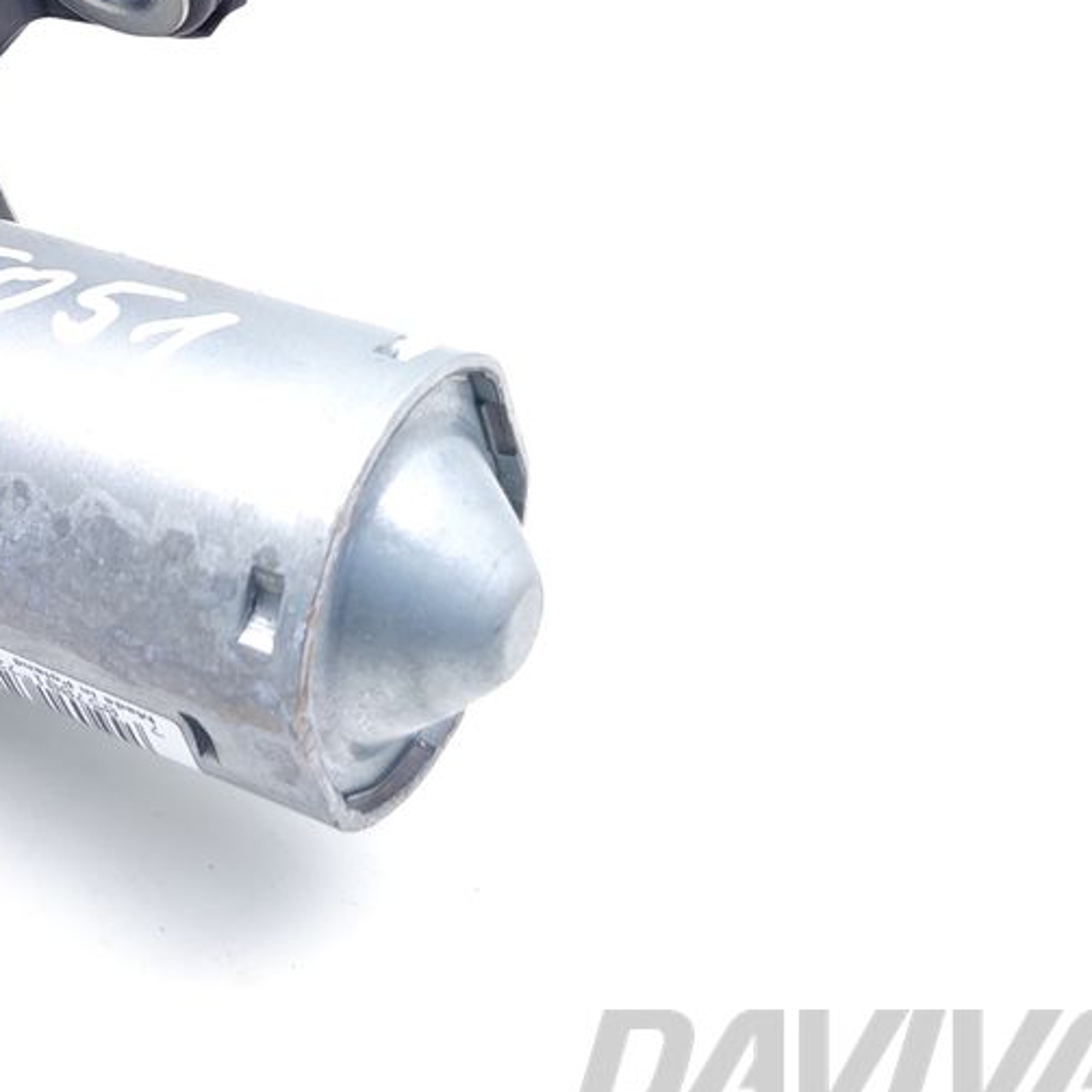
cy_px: 141
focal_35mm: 63
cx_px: -198
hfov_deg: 24.8
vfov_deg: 26.5
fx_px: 2248
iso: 125
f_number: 1.65
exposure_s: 1/100
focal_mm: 6.19
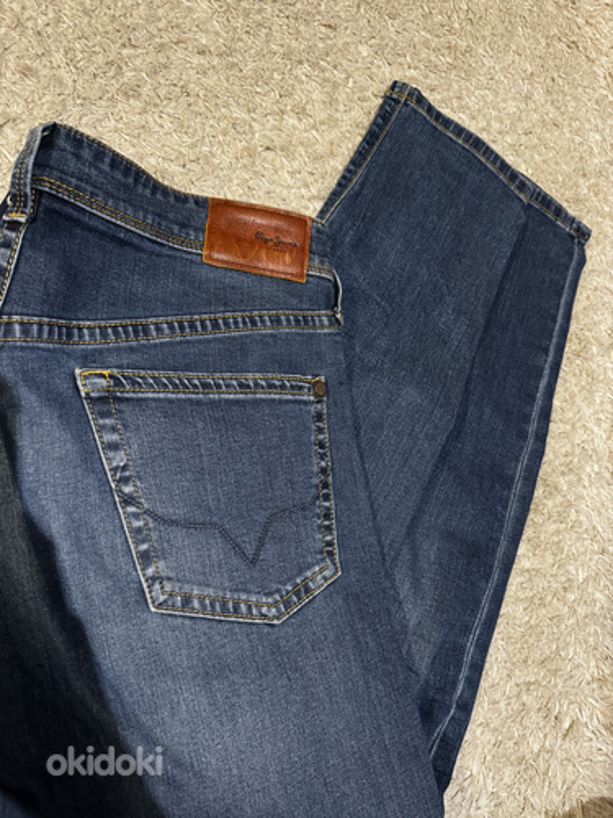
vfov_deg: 71.6
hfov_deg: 56.8
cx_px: 306
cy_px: 409
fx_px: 567
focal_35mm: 24
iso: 800
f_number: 1.78
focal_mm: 6.76
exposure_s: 1/33
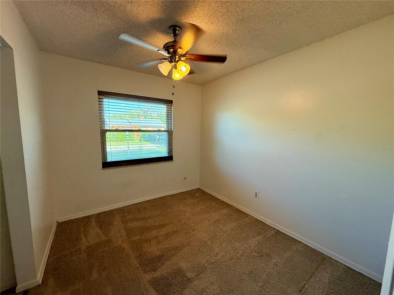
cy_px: 148
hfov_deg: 102.1
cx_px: 197
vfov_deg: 85.7
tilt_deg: -6.3
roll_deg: -0.7
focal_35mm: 14
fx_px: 159
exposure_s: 1/99
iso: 125
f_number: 2.2
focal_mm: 2.22
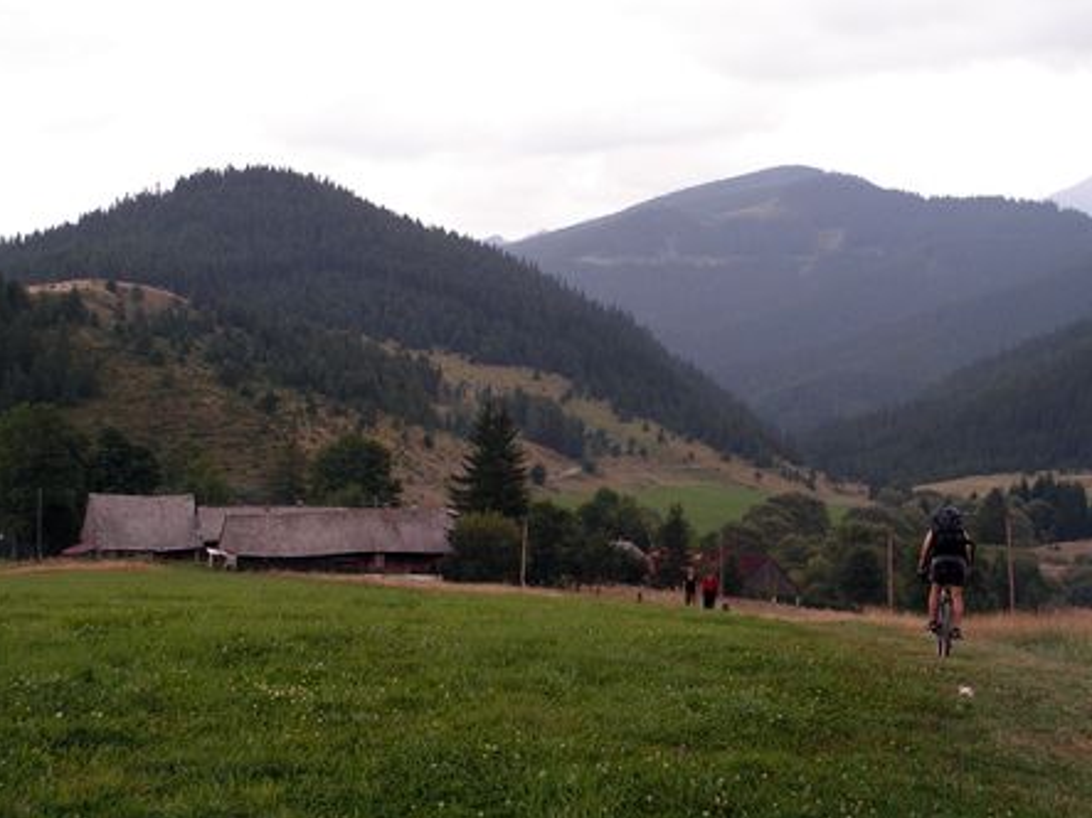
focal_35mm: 62
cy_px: 410
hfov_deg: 31.2
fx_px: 1955
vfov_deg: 23.6
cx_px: 545
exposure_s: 1/100
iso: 50
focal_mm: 10.2
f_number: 3.3
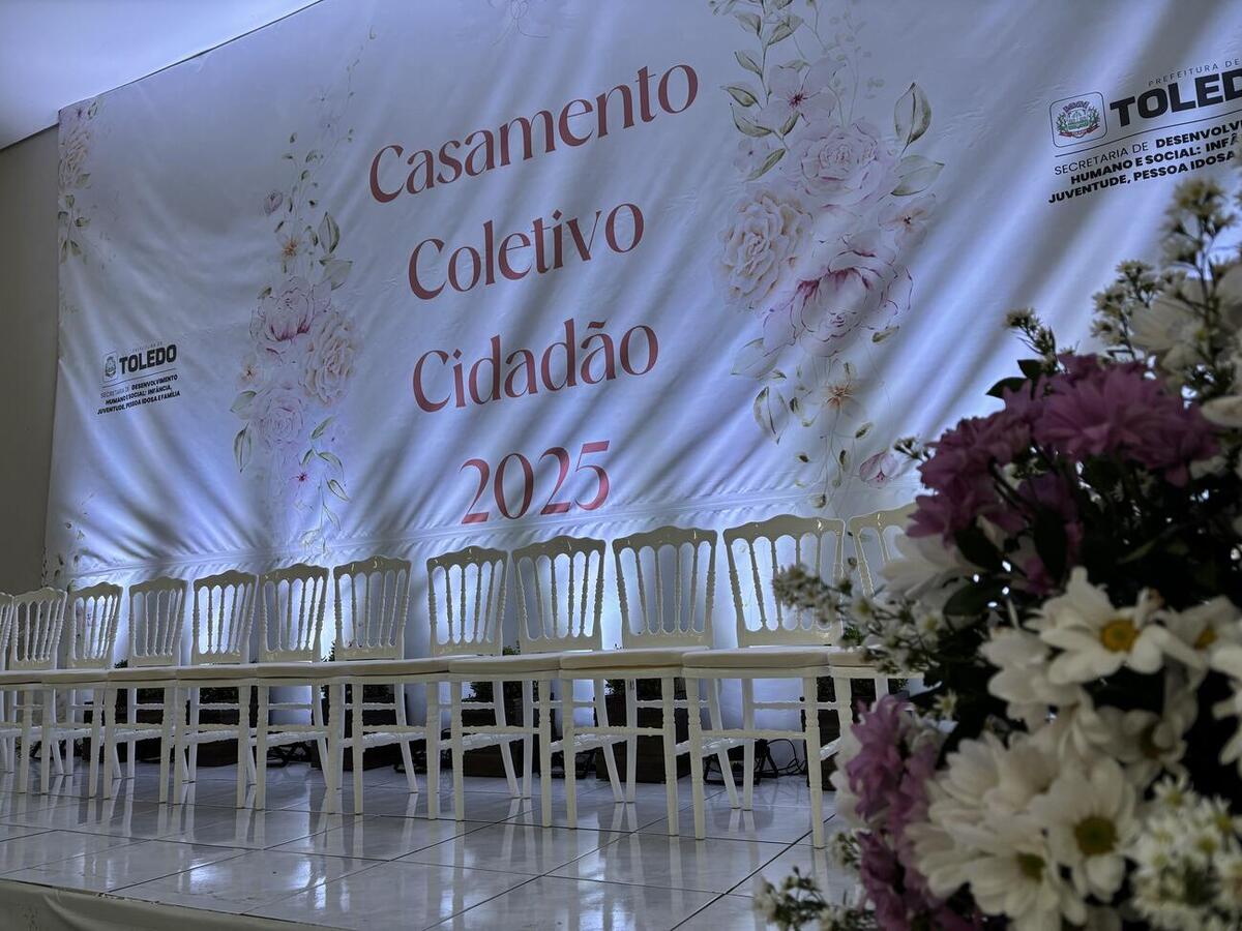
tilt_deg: +9.8
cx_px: 621
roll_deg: +2.7
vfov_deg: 53.1
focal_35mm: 26
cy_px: 466
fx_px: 933
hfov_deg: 67.3
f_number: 1.6
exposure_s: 1/120
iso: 80
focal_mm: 5.96
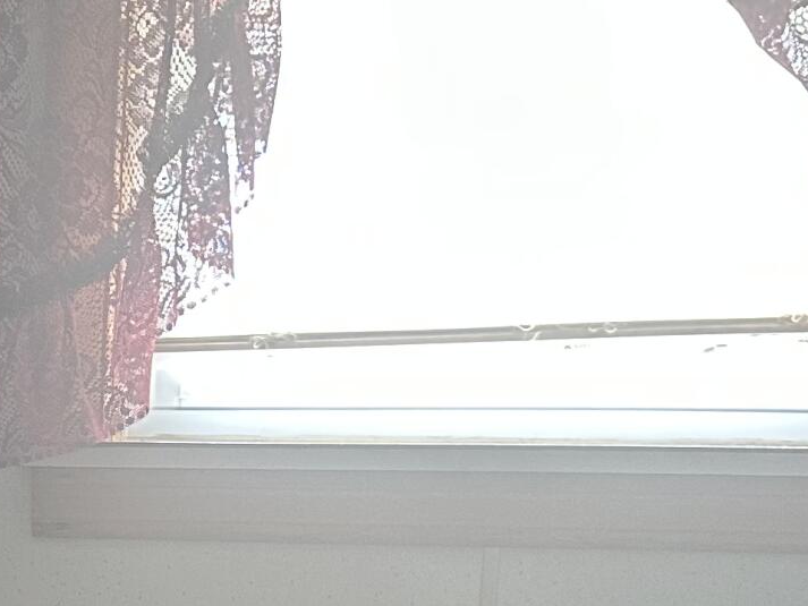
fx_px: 2358
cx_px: -111
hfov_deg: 18.6
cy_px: 957
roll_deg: -1.0
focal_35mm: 101
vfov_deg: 13.6
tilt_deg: -13.2
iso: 200
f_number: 1.78
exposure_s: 1/121
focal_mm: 6.86
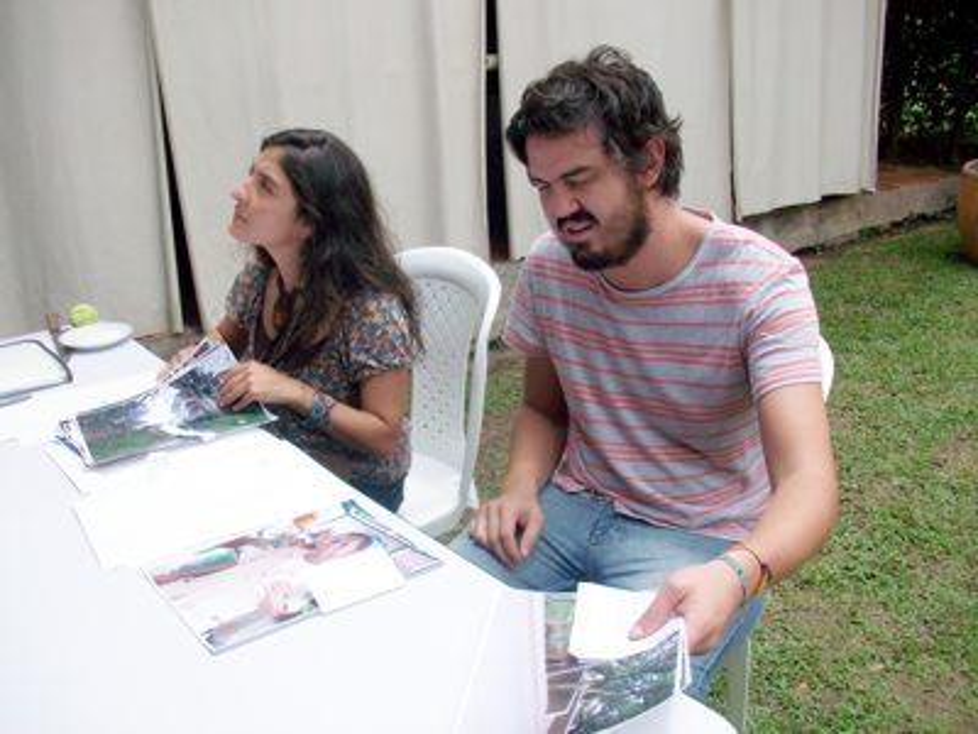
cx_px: 489
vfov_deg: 44.2
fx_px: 904
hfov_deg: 56.8
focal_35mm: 32
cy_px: 367
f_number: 2.8
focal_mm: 5.7
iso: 64
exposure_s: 1/800
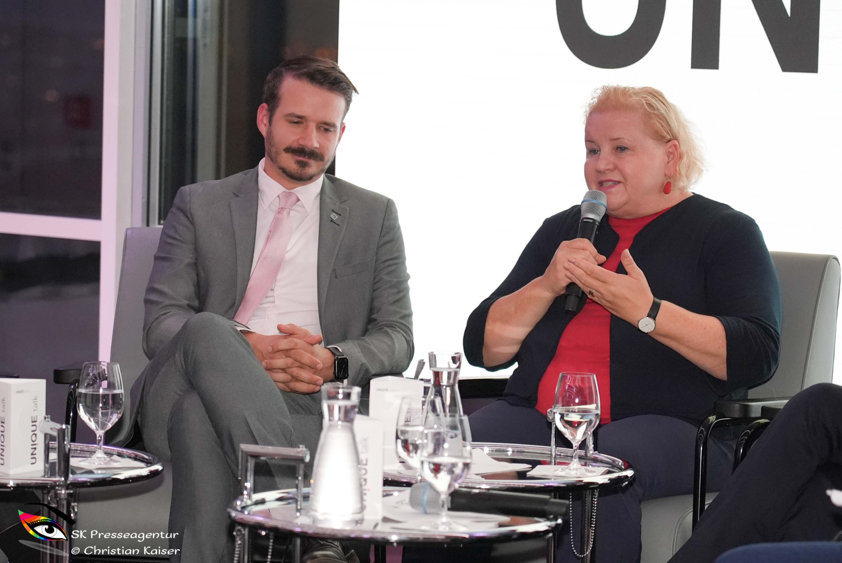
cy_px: 282
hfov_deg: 13.1
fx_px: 3675
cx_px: 421
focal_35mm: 157
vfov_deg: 8.8
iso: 3200
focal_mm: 105
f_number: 4
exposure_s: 1/500
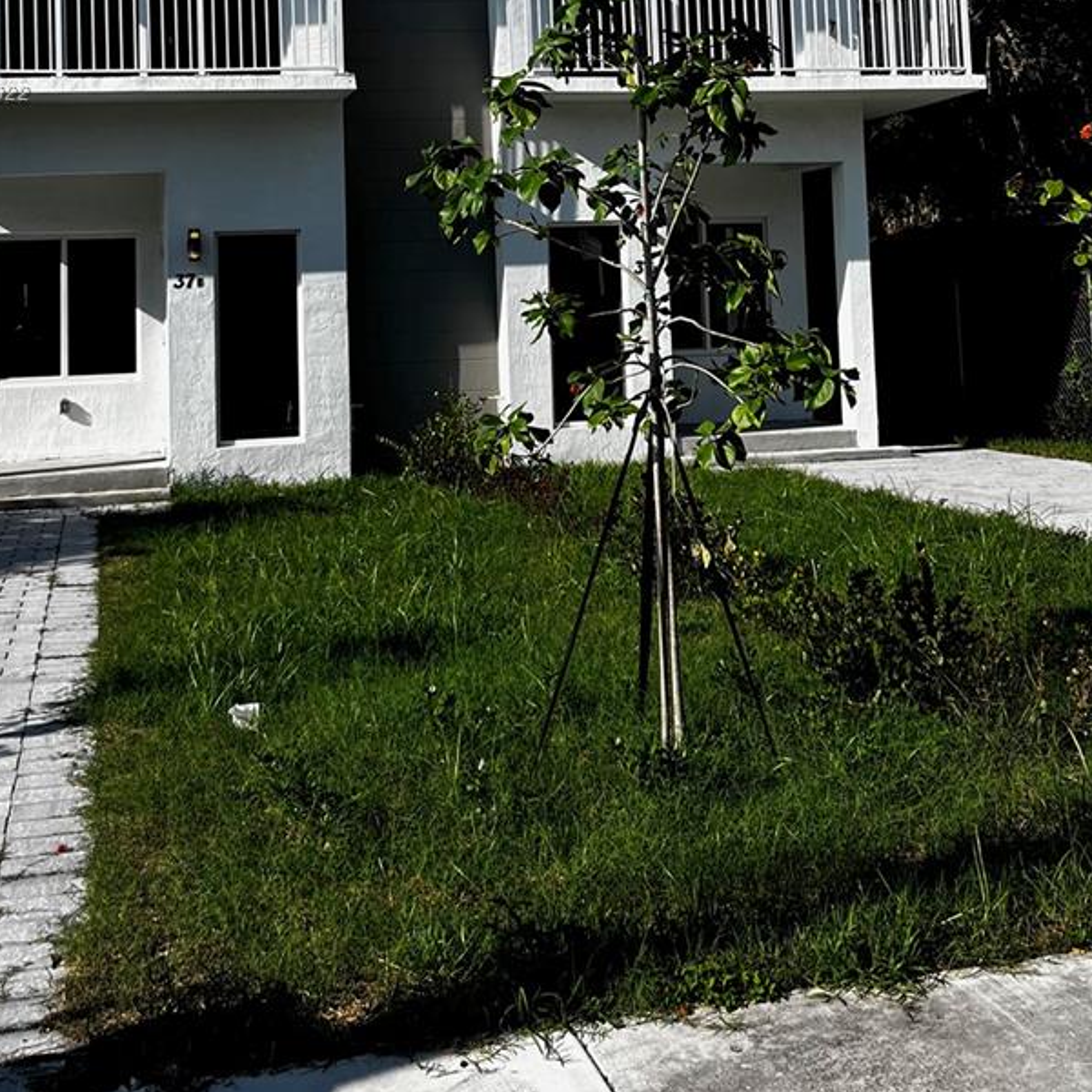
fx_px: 1642
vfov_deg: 34.6
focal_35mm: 46
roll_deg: +2.0
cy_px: 95
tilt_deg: +4.9
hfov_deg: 36.8
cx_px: 515
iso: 50
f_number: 1.6
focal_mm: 5.1
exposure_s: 1/3311
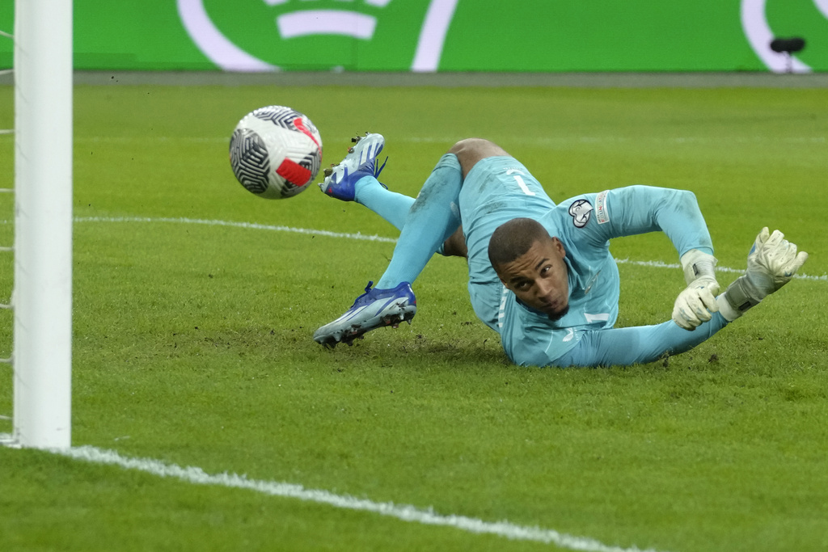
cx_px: 414
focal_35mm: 159
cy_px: 276
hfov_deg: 12.9
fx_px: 3657
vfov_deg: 8.6
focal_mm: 159
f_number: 4.5
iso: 5000
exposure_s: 1/1600
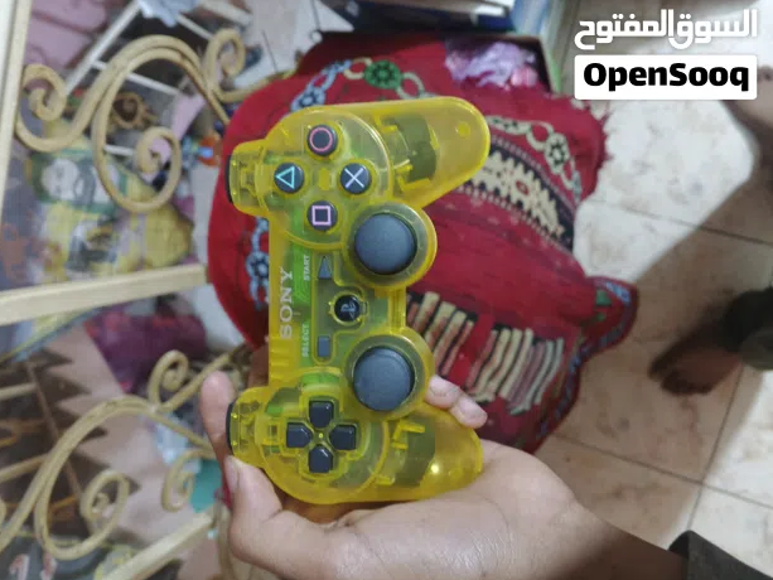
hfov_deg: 71.6
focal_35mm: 24
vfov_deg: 56.8
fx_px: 536
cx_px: 385
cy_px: 281
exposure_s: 1/33.3
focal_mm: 4.09
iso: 954
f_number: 1.6
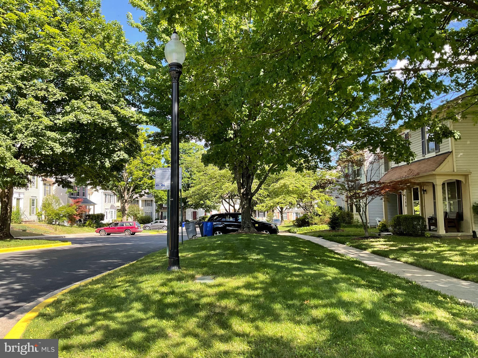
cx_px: 239
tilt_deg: +4.1
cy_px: 179
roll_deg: +1.9
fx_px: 400
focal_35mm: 29
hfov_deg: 61.7
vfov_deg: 48.2
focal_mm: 3
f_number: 1.8
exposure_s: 1/284
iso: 16
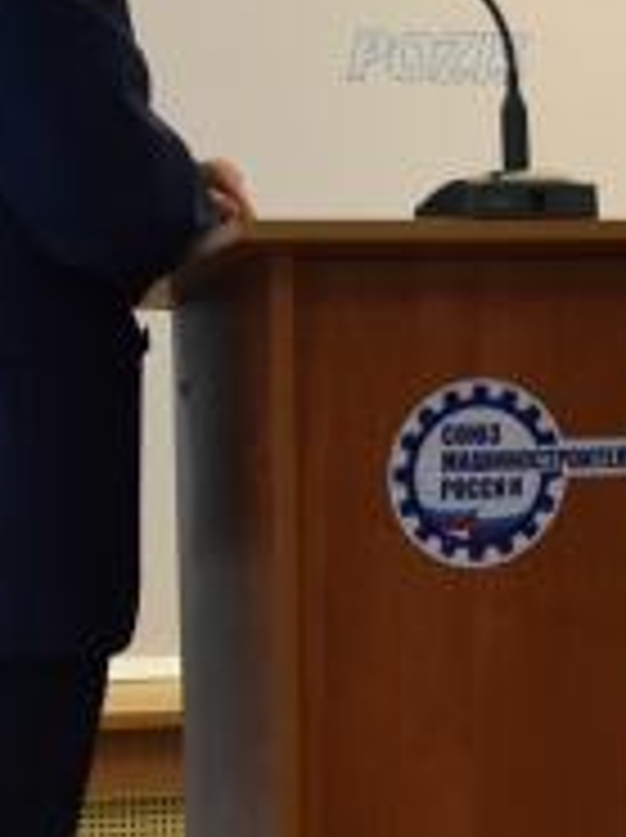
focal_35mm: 159
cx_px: 977
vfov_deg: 12.3
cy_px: -34
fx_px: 3843
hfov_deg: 9.0
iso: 800
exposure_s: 1/125
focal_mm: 20
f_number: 5.6
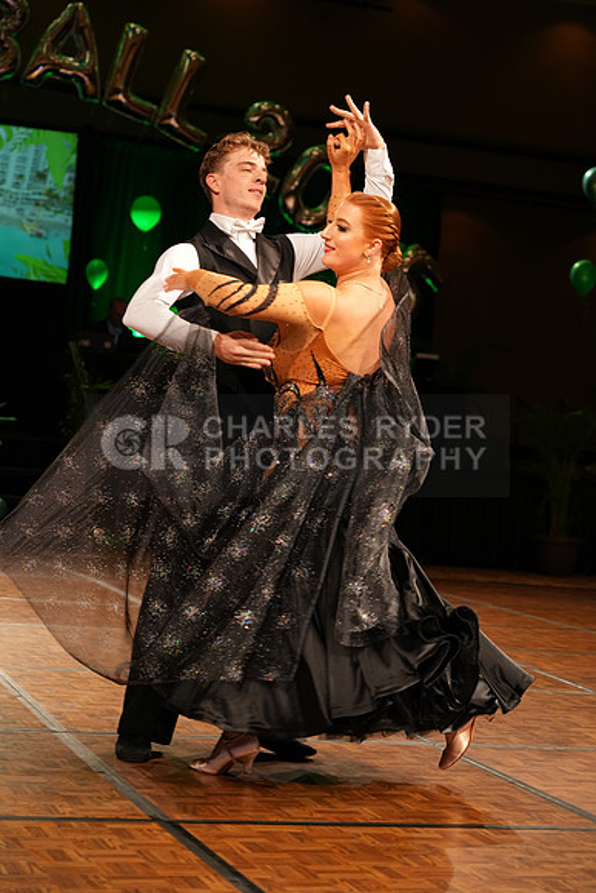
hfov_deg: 18.7
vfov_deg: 27.7
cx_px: 298
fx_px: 1812
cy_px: 446
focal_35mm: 73
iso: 1250
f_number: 4.5
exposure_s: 1/200
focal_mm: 73
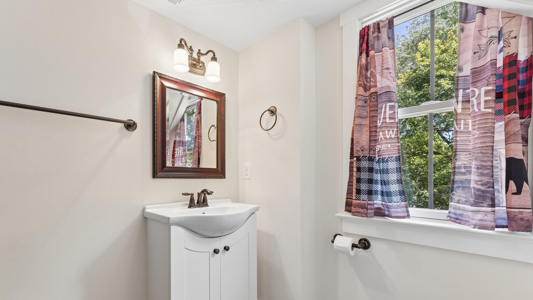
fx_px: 226
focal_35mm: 16
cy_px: 177
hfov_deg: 99.2
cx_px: 249
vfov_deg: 66.6
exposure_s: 1/60
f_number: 7.1
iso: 1250
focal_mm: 14
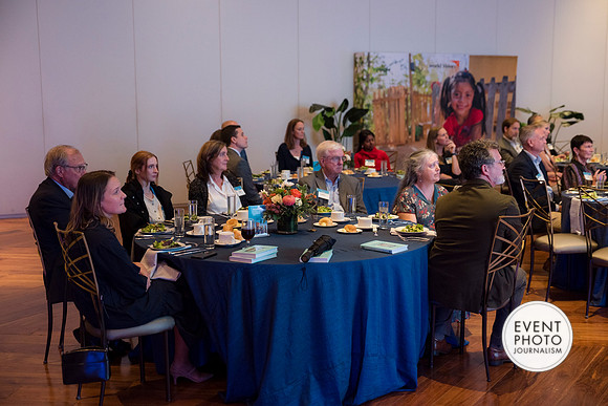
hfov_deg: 42.7
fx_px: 777
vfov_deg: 29.3
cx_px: 304
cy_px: 203
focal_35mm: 46
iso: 800
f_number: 2.8
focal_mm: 46
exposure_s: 1/40
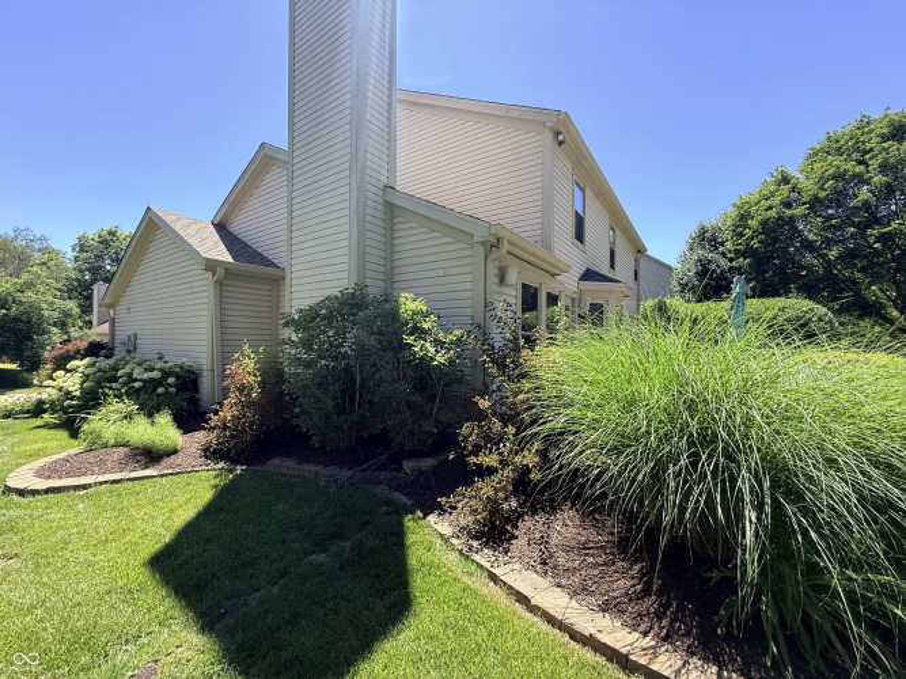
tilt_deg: +3.3
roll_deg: +0.1
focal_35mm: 14
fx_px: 366
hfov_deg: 102.1
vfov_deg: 85.7
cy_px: 340
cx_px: 453
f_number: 2.2
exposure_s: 1/424
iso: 50
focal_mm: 2.22
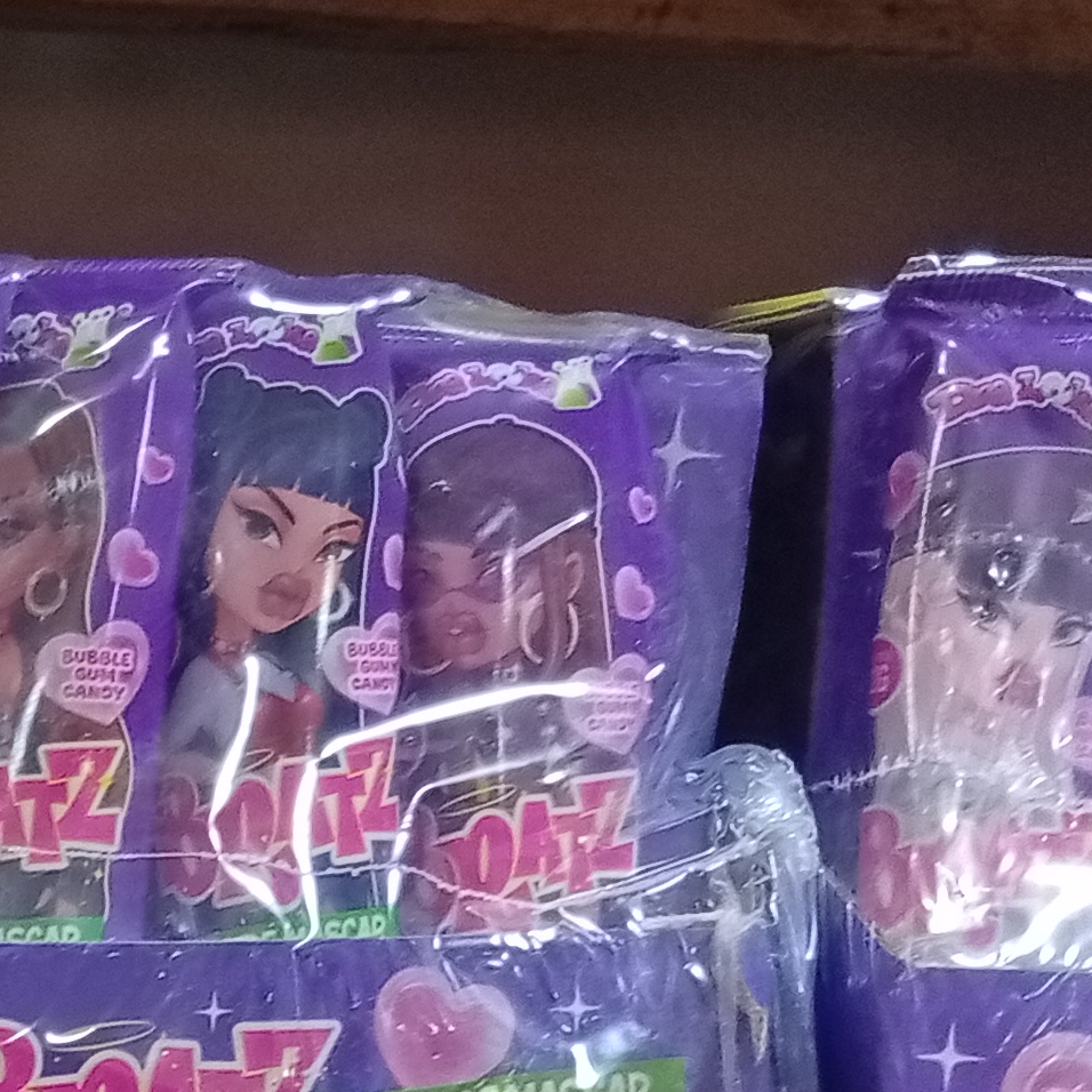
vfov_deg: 16.0
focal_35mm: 102
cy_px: 1492
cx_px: -533
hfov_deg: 15.7
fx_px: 3640
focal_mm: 3.84
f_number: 1.8
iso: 175
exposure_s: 1/33.3
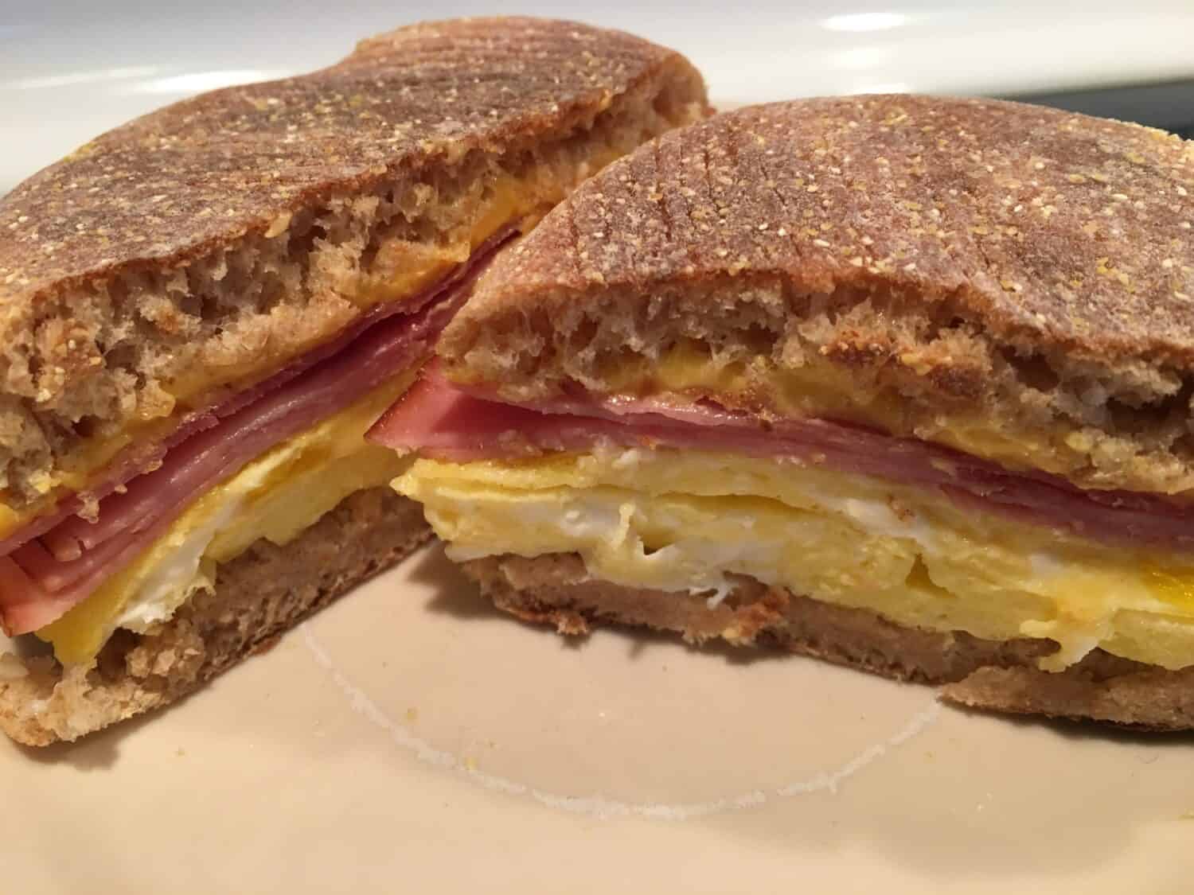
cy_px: 448
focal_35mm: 29
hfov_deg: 61.7
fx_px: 1000
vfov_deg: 48.2
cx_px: 597
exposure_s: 1/30
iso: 80
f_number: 2.2
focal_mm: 4.15
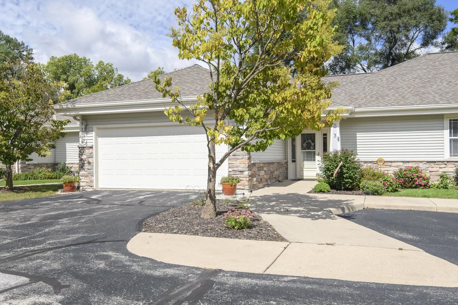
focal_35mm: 32
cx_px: 229
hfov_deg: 58.0
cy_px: 152
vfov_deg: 40.6
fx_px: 413
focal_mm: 32
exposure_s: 1/1250
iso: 400
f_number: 8
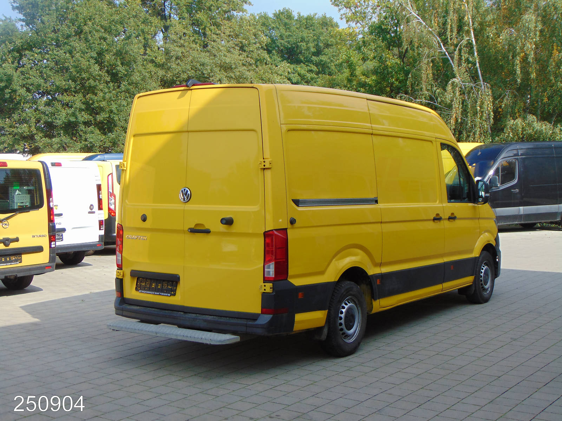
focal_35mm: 50
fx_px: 812
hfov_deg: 38.2
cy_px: 210
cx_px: 281
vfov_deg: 29.1
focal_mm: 9
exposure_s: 1/400
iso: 80
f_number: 3.5
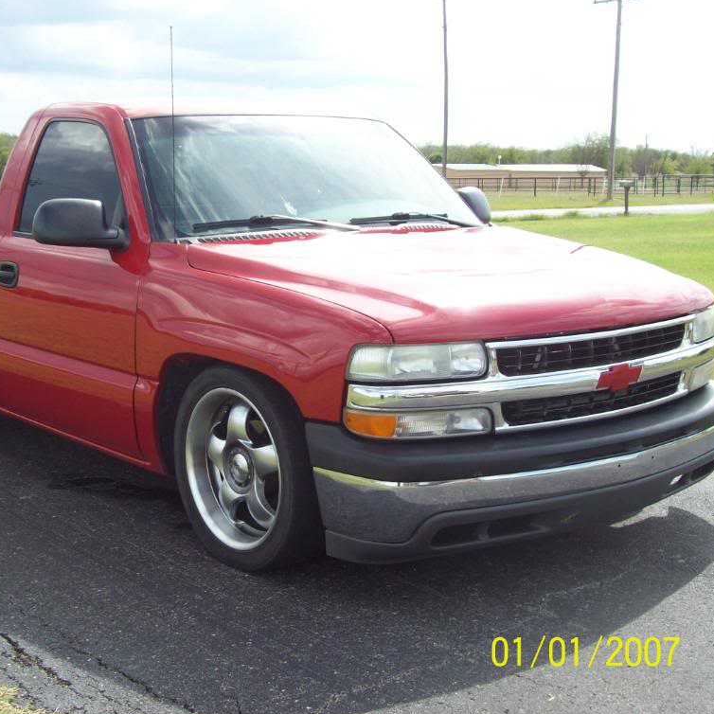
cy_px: 359
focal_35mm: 54
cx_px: 265
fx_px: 1260
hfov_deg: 31.5
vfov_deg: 31.6
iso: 80
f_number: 3
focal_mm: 7.6
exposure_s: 1/540
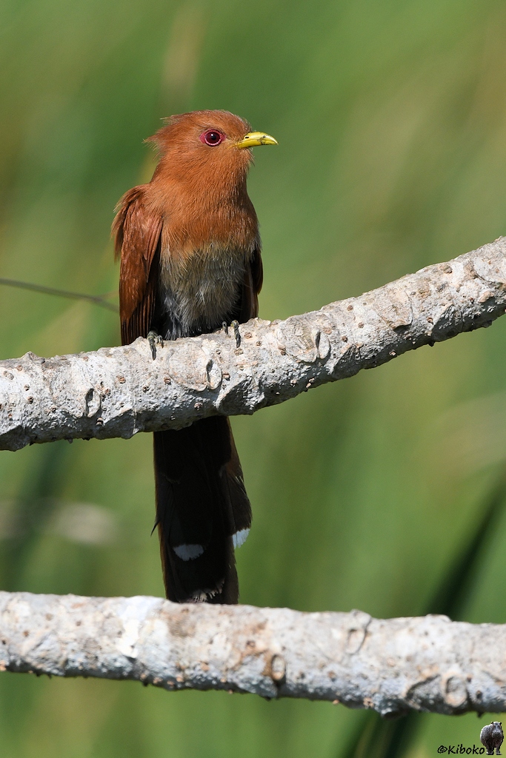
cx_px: 253
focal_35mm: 750
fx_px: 15806
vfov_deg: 2.7
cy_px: 379
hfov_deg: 1.8
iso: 250
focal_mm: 500
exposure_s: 1/500
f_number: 11
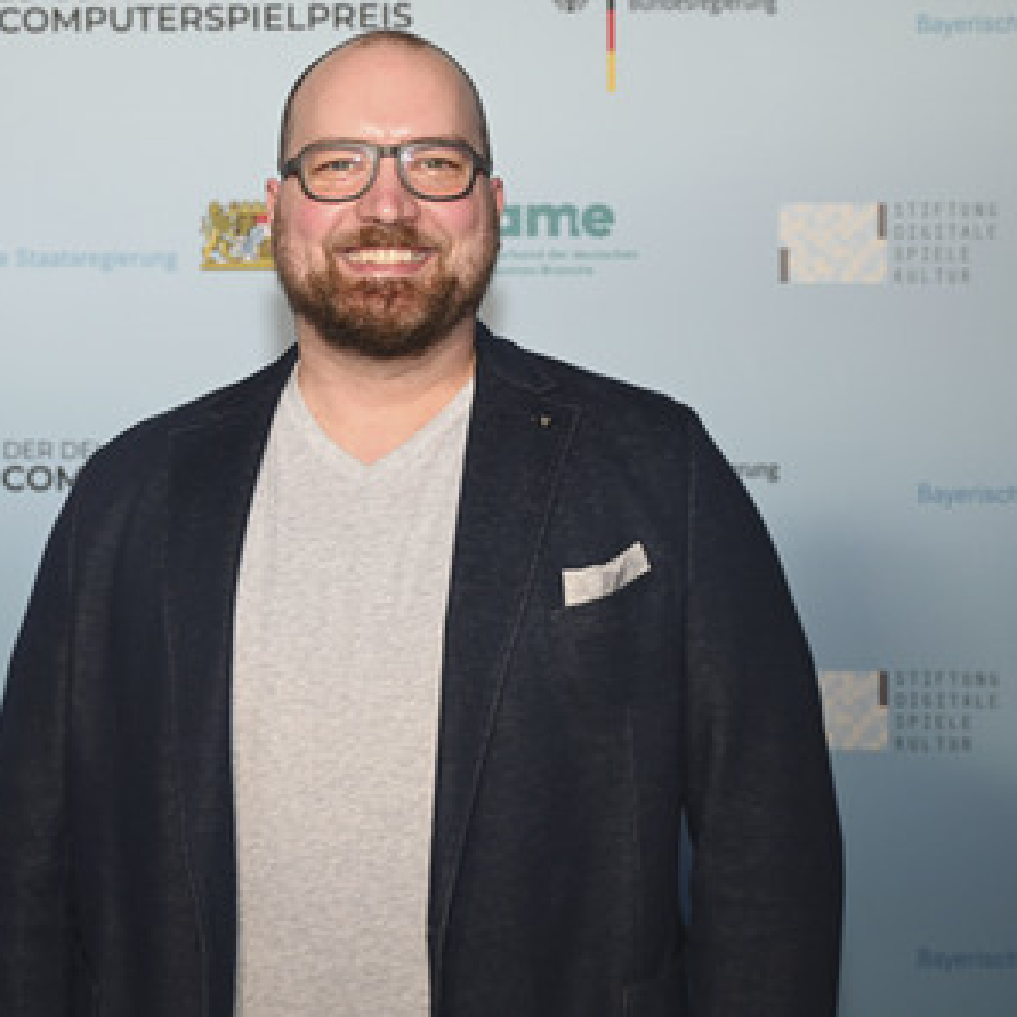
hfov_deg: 29.5
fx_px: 1928
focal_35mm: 58
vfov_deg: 29.6
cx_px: 392
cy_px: 507
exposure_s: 1/160
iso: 1000
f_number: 4
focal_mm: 45
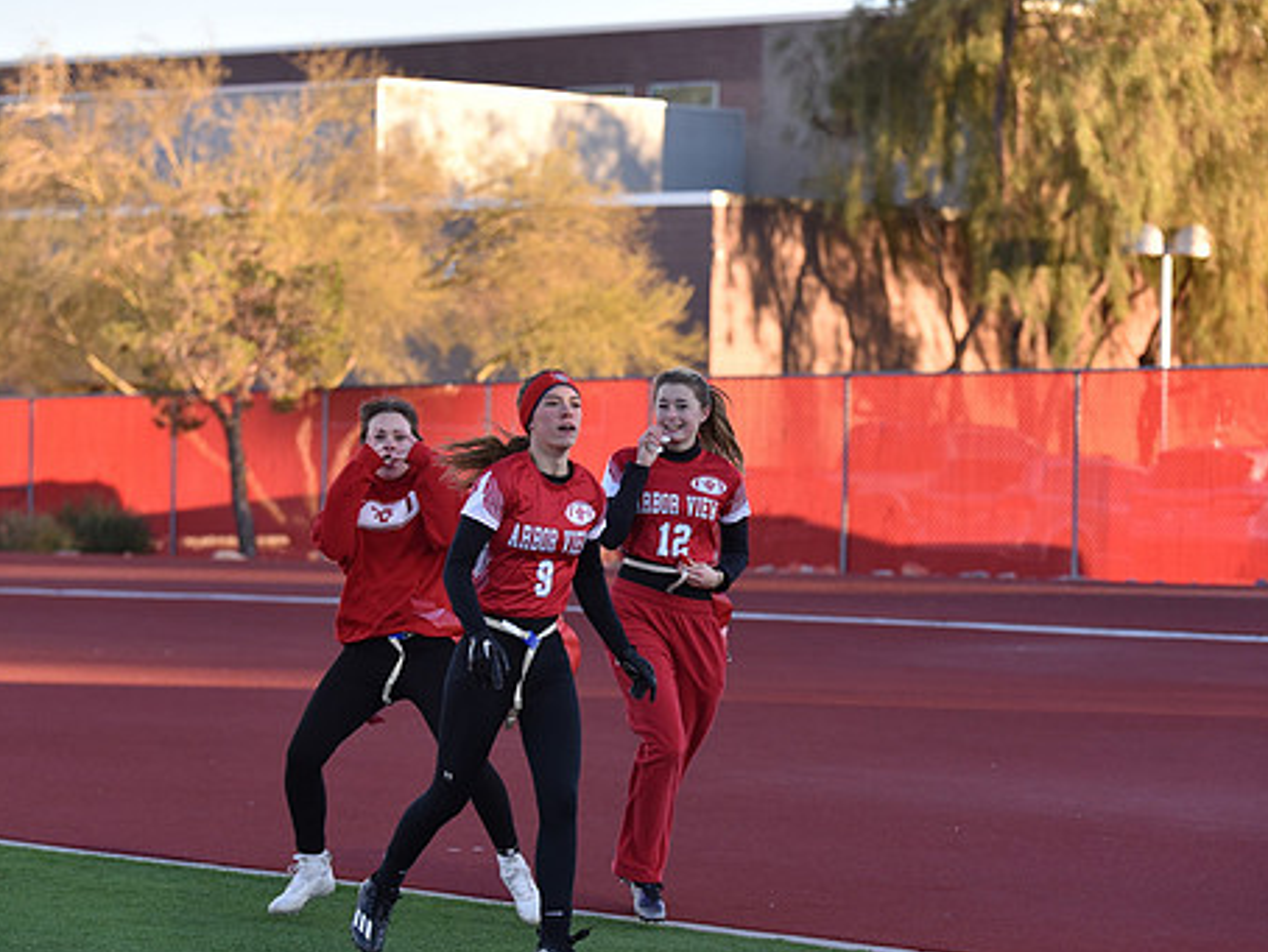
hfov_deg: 15.3
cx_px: 617
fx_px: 4728
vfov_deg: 11.5
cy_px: 515
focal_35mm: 129
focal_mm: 105
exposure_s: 1/1250
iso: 560
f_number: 2.8
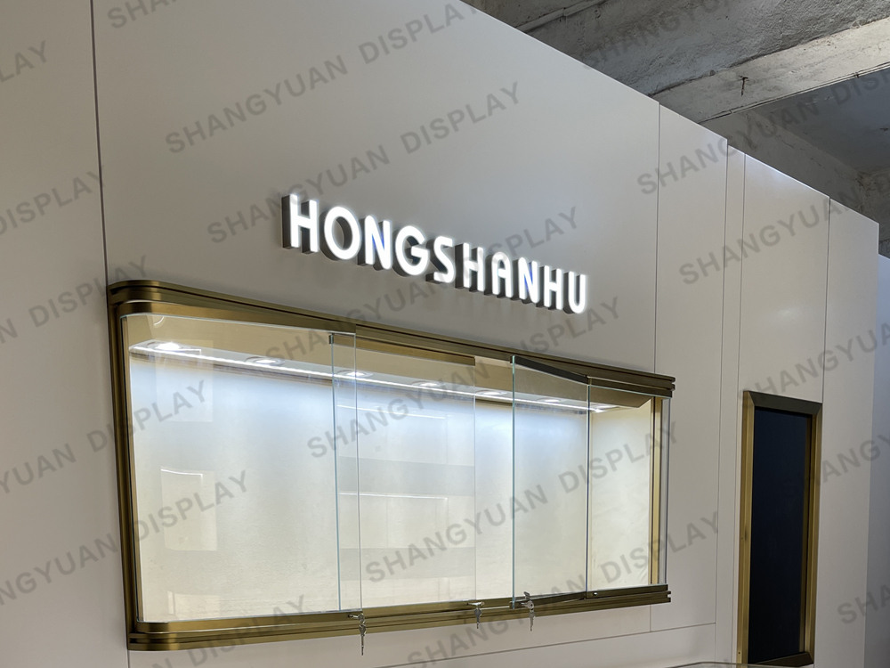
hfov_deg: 67.3
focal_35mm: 26
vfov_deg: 53.1
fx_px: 668
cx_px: 445
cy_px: 334
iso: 50
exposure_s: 1/100
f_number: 1.6
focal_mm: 5.1
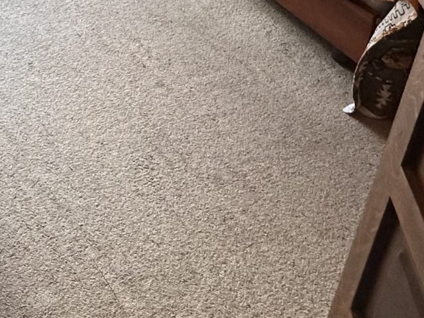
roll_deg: -0.9
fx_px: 686
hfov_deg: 31.0
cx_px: -31
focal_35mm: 56
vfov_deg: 21.4
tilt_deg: -20.8
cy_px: -174
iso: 160
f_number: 2.2
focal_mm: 2.22
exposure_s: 1/100
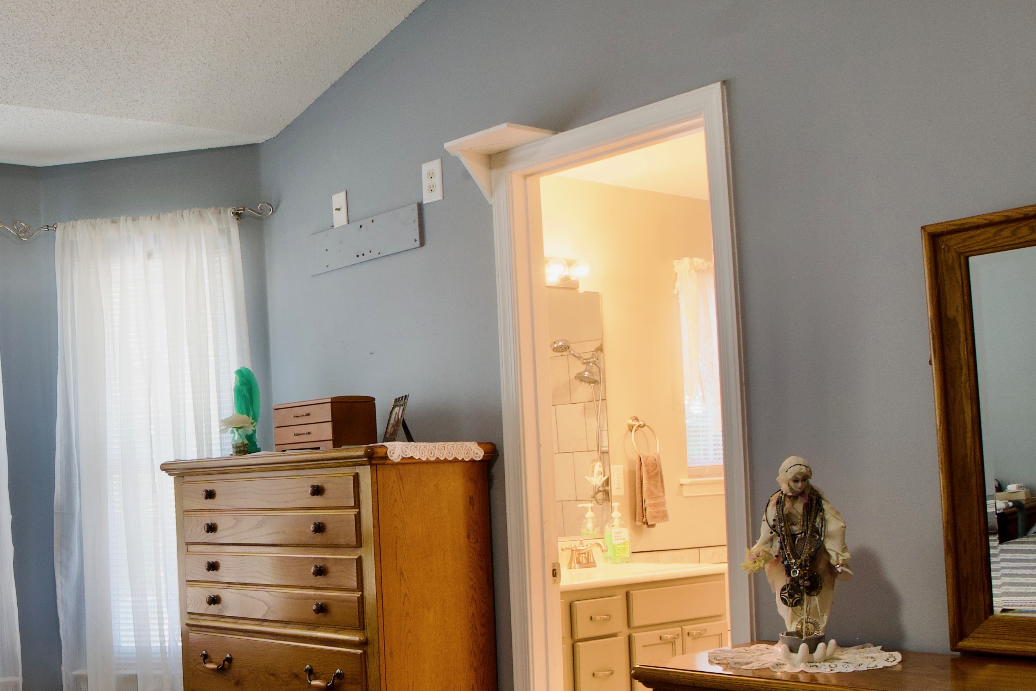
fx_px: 1237
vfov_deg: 30.9
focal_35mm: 43
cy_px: 471
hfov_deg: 42.3
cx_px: 133
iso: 320
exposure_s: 1/6
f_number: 8
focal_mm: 16
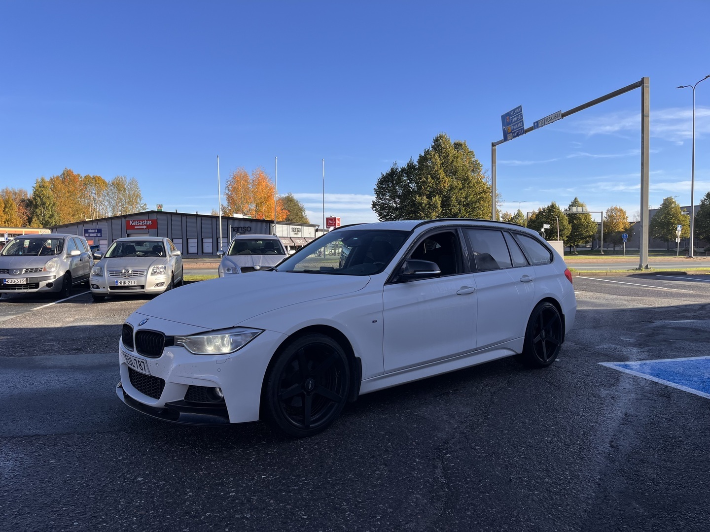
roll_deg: +0.4
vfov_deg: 53.1
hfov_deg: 67.3
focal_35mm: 26
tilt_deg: -2.2
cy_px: 266
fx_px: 533
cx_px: 355
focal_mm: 5.1
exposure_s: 1/1776
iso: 50
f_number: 1.6
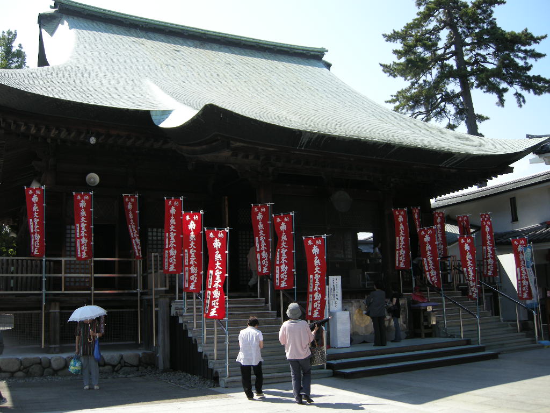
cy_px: 206
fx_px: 556
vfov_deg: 40.7
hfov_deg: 52.6
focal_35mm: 35
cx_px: 275
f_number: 6.8
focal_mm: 7.5
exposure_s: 1/335
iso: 64
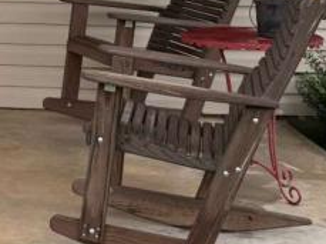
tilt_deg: -0.6
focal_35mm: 126
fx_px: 1185
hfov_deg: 14.2
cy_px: -150
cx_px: -216
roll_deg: +0.7
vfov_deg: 11.2
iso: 100
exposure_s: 1/403
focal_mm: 6.76
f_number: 1.78
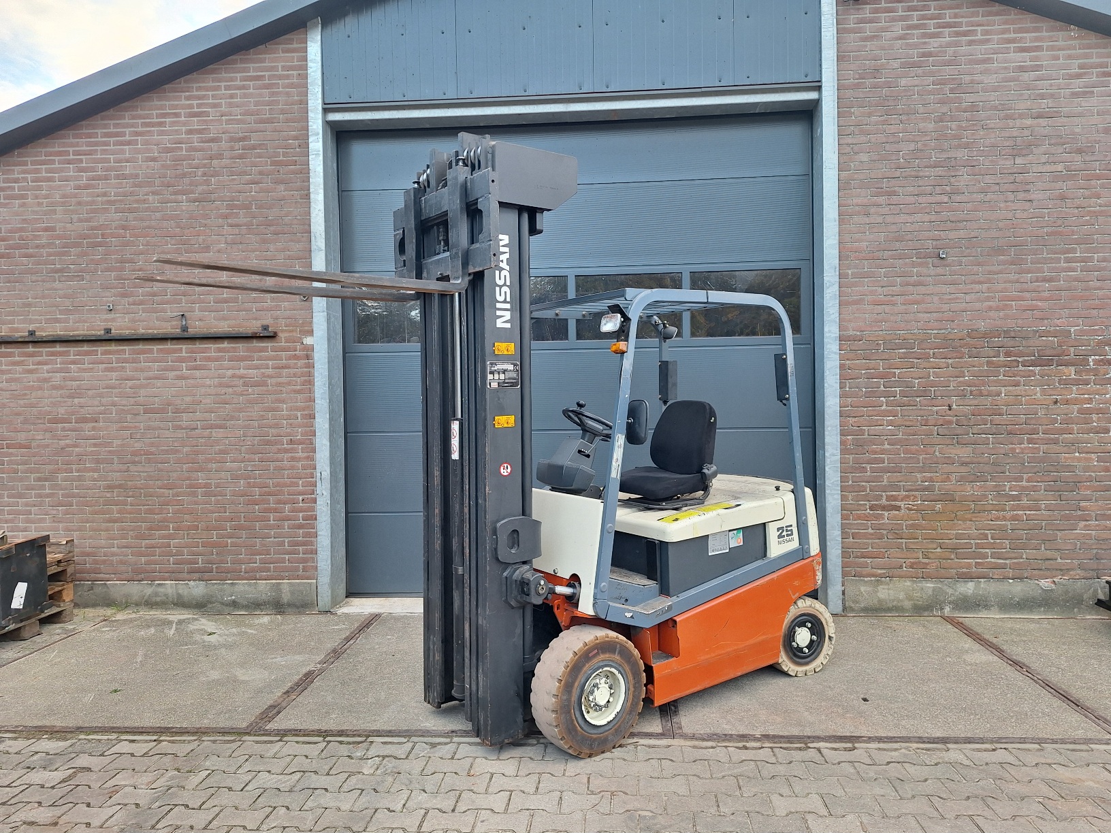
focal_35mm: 23
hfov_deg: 73.9
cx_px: 556
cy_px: 416
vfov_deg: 58.9
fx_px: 738
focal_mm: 5.54
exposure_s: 1/109
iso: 40
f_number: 1.8
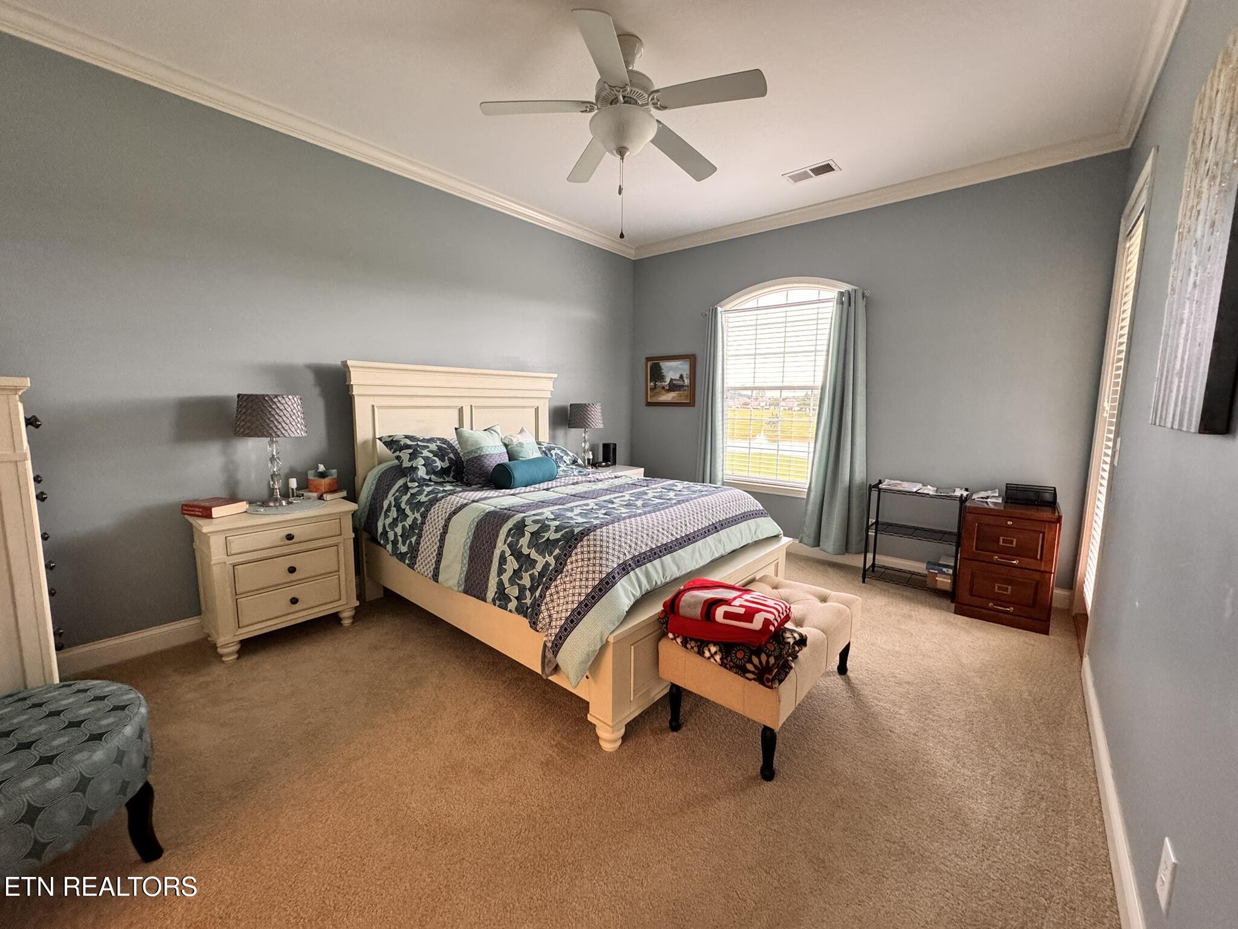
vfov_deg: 85.7
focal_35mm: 14
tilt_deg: -6.7
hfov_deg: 102.1
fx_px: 501
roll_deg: -0.7
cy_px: 464
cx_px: 619
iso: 320
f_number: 2.2
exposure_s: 1/120
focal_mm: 2.22
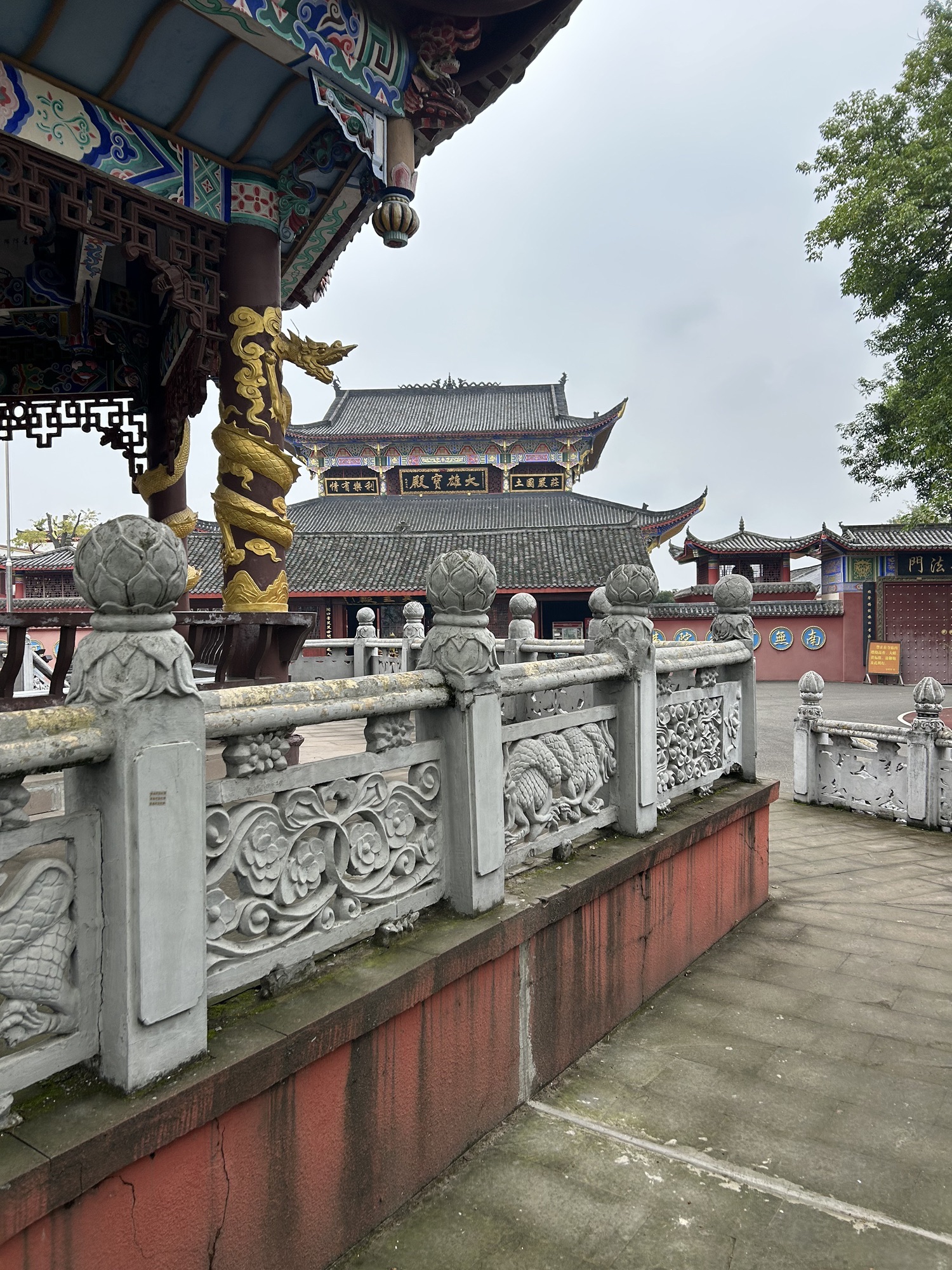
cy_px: 635
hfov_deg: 53.1
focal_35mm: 26
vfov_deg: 67.3
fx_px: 953
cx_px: 476
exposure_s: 1/1048
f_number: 1.5
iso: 50
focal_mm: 5.7
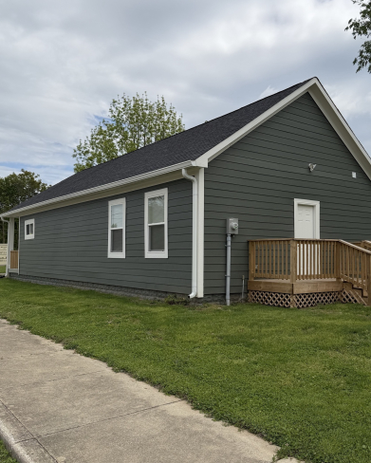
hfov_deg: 45.7
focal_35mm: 32
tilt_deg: +3.2
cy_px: 238
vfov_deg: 55.6
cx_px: 216
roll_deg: -0.1
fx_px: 439
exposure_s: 1/6711
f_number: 1.78
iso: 80
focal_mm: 6.76
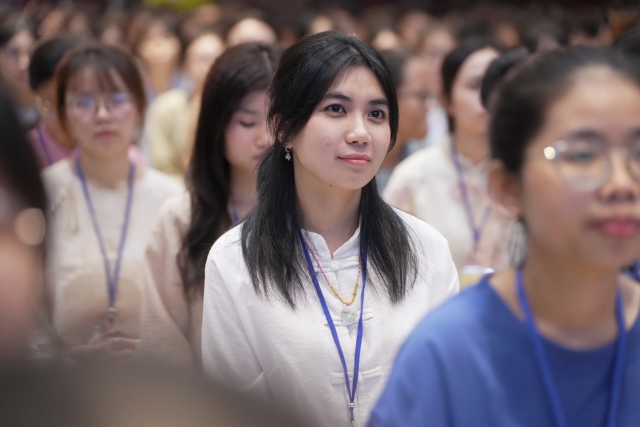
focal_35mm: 107
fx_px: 1902
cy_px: 214
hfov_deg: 19.1
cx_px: 320
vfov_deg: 12.8
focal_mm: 107
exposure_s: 1/320
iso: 5000
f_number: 2.8
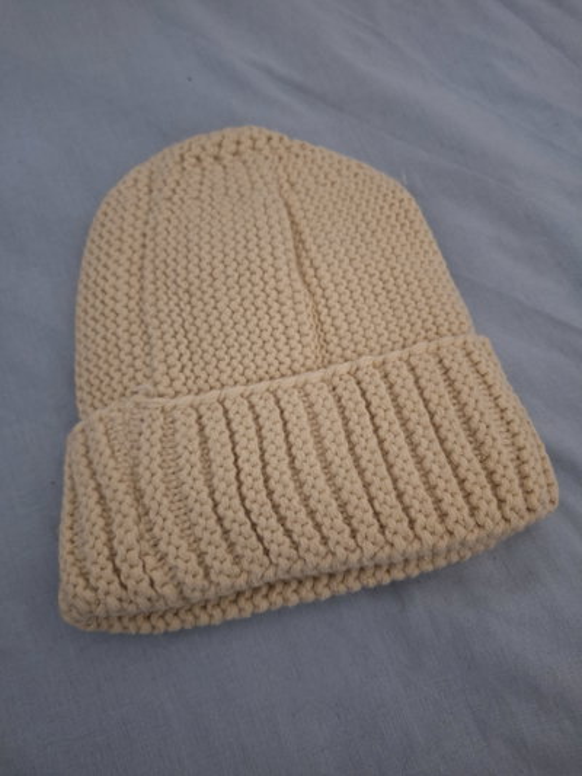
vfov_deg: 73.9
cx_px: 291
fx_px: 515
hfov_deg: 58.9
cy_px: 388
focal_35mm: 23
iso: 400
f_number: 1.8
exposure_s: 1/25
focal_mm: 5.54
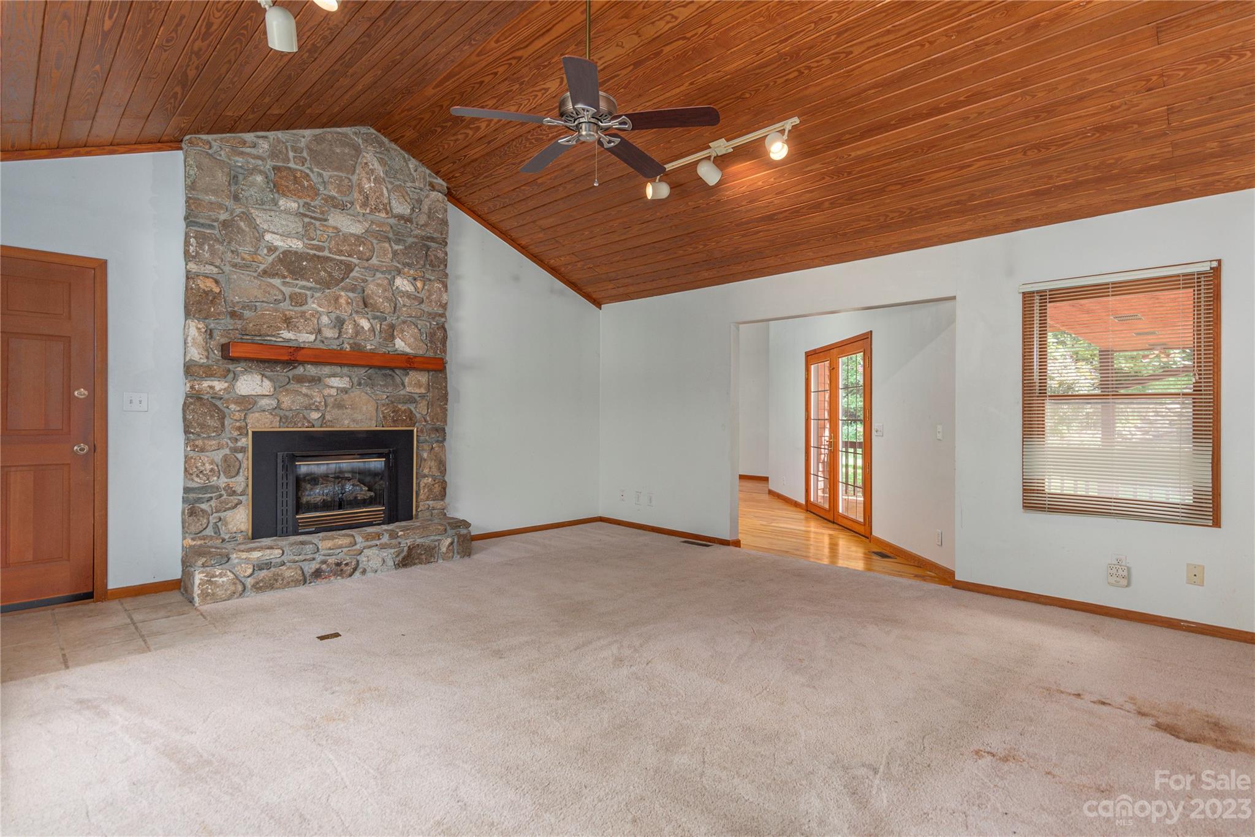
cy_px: 418
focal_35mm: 17
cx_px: 628
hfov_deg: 93.3
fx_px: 593
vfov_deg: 70.5
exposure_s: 1/40
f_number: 7.1
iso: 320
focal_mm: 17
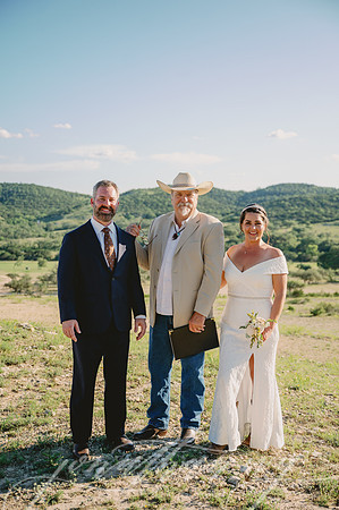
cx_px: 170
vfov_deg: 47.5
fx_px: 580
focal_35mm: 41
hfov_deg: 32.6
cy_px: 255
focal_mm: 41
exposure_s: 1/1600
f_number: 2.8
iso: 50
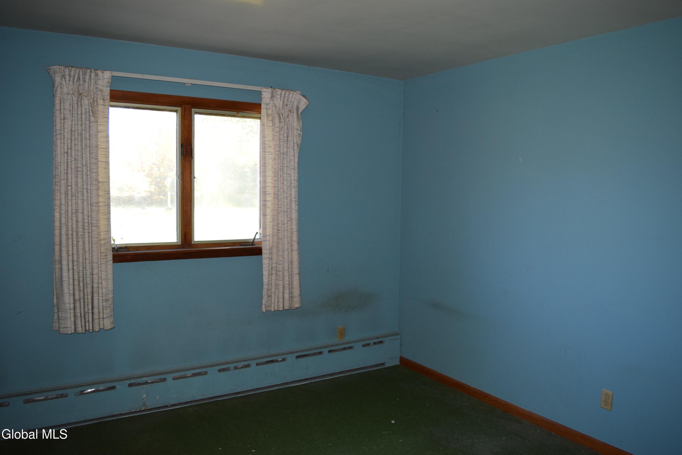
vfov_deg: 47.9
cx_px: 341
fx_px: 511
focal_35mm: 27
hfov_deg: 67.4
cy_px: 228
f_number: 4.5
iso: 800
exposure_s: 1/80
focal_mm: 18
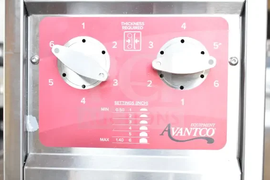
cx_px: 130
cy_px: 92
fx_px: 338
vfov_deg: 29.9
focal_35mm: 45
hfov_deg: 43.6
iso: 1250
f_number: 4.2
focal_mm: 28
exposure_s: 1/50
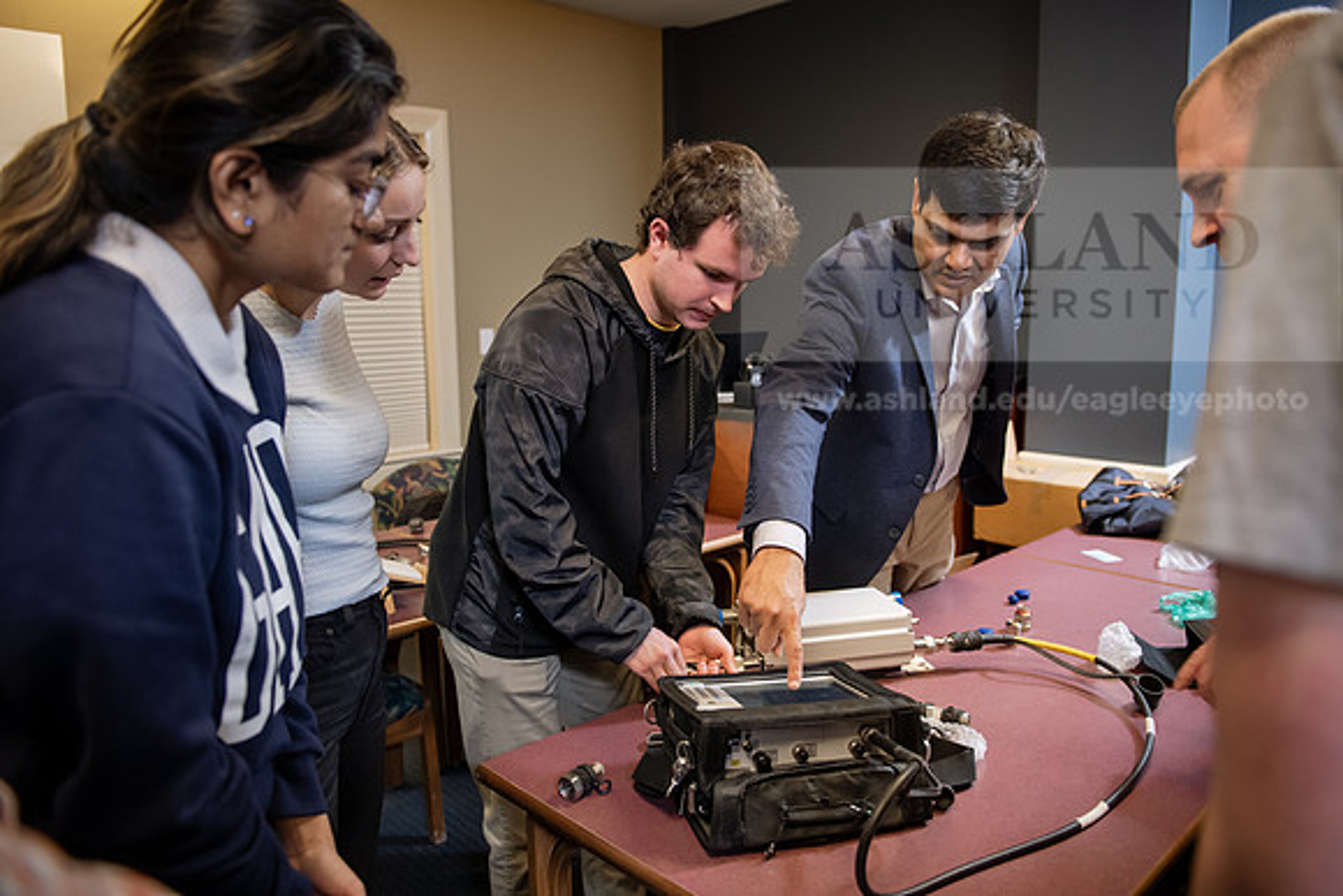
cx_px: 672
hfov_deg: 69.4
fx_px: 970
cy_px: 448
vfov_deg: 49.6
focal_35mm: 26
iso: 1250
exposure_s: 1/200
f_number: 3.2
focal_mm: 26
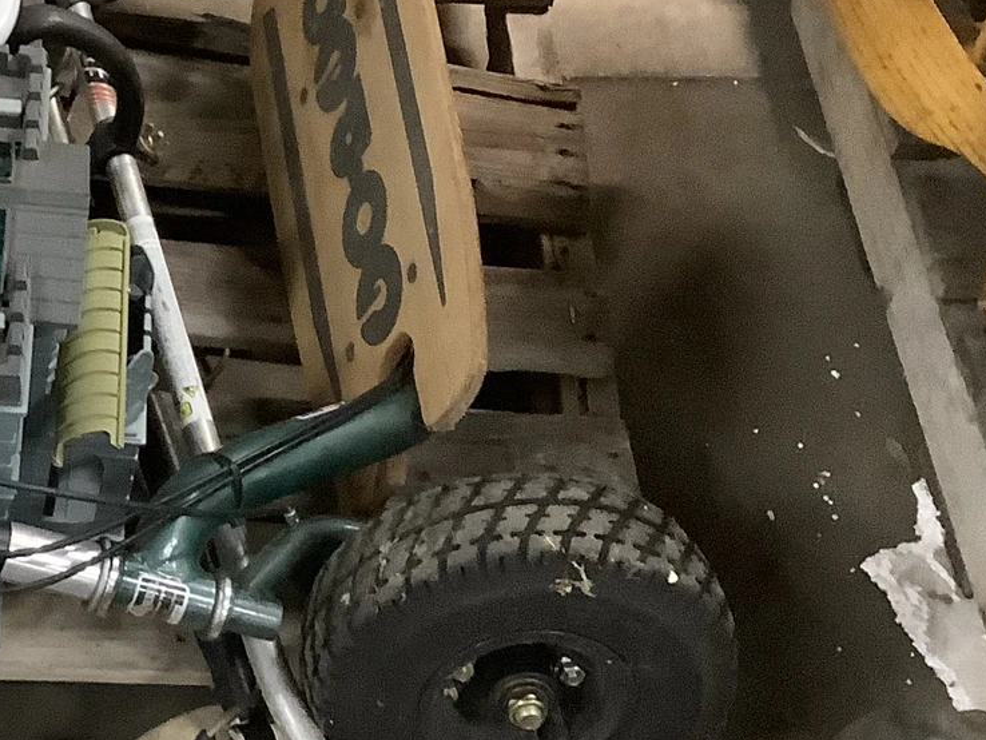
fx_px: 2393
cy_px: 238
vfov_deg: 17.5
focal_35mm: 84
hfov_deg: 22.1
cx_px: -87
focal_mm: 3.3
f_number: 2.4
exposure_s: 1/40
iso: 400
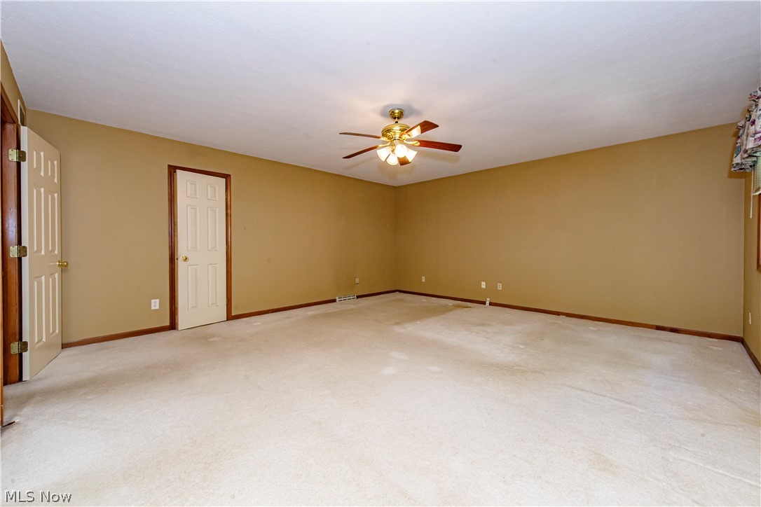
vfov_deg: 81.2
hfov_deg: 104.3
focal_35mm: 14
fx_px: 296
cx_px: 380
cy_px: 254
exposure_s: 1/60
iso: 1000
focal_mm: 14
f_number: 10
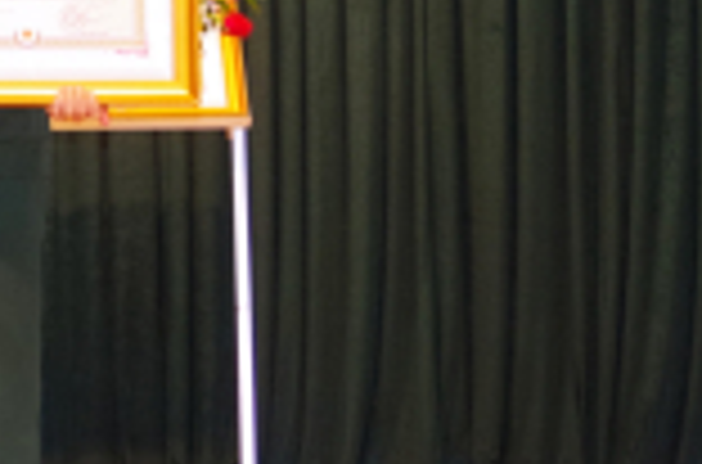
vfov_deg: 7.1
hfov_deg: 10.6
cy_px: -104
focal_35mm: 190
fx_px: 3694
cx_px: -171
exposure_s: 1/60
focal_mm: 36
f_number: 4.5
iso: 800
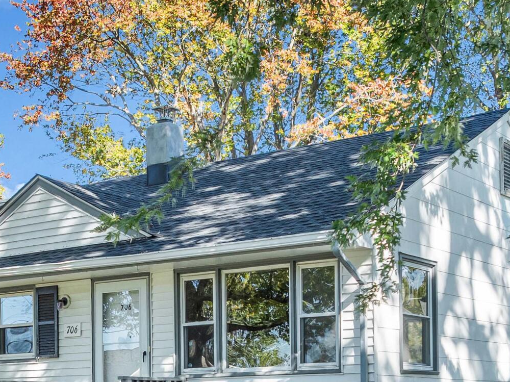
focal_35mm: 72
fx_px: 1060
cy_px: 424
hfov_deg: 27.0
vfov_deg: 19.5
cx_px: 243
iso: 180
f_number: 2.8
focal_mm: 12.29
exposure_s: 1/800
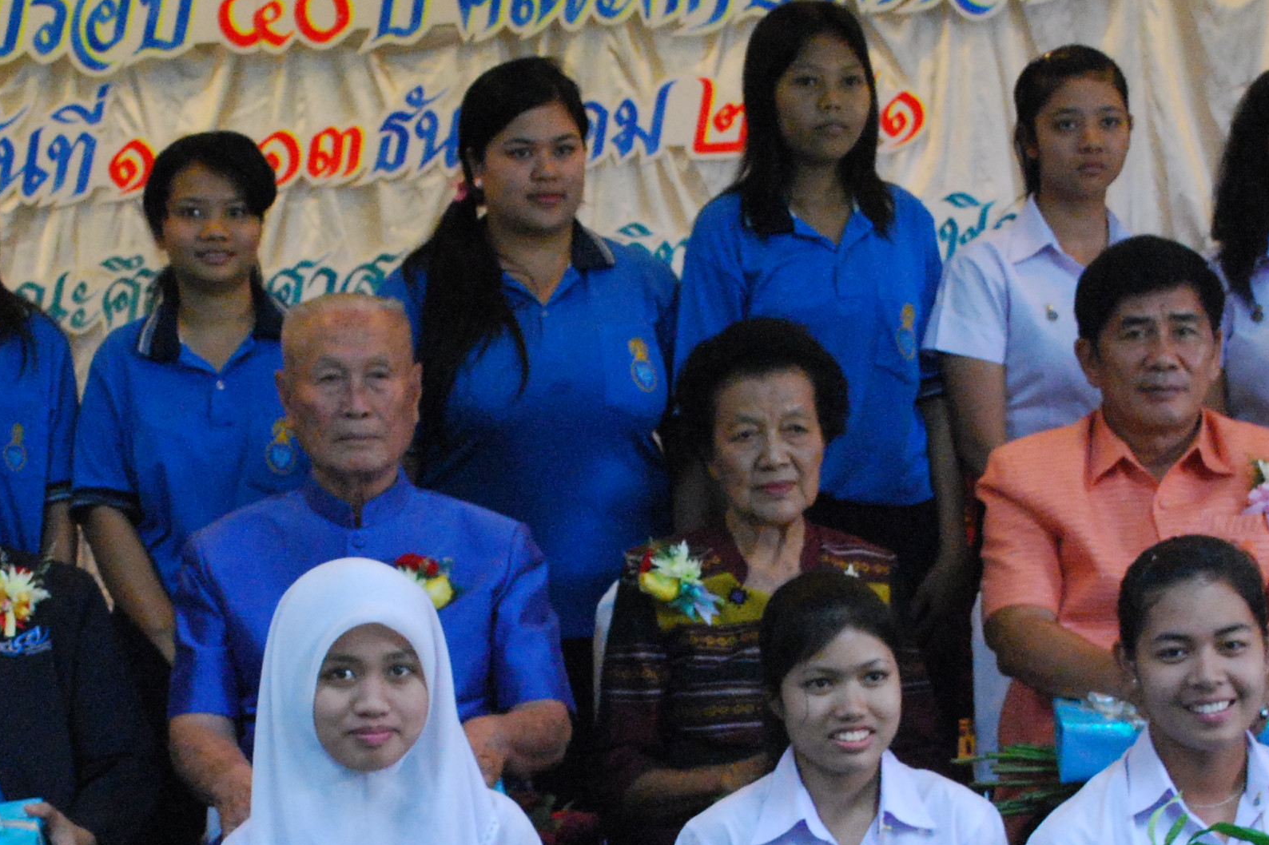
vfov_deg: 12.8
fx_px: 3743
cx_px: 580
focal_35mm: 106
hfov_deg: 19.2
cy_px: 701
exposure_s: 1/25
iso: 1600
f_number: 5.6
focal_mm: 29
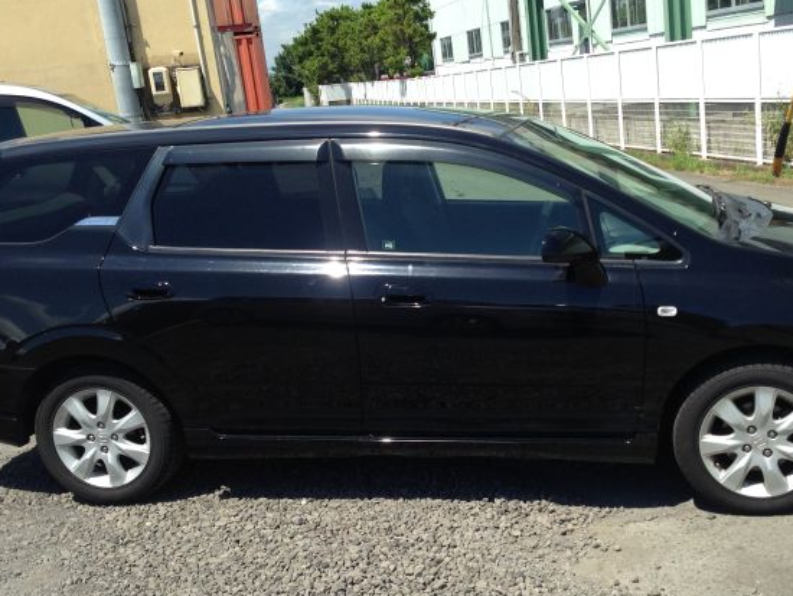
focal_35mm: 48
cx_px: 450
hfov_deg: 39.6
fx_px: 1100
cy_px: 335
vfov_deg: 30.3
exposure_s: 1/1178
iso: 50
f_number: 2.4
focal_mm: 4.12
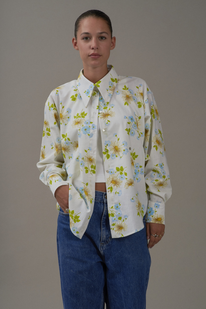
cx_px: 103
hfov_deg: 13.1
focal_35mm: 105
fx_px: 900
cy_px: 154
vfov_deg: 19.4
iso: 200
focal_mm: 105
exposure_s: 1/160
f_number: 11
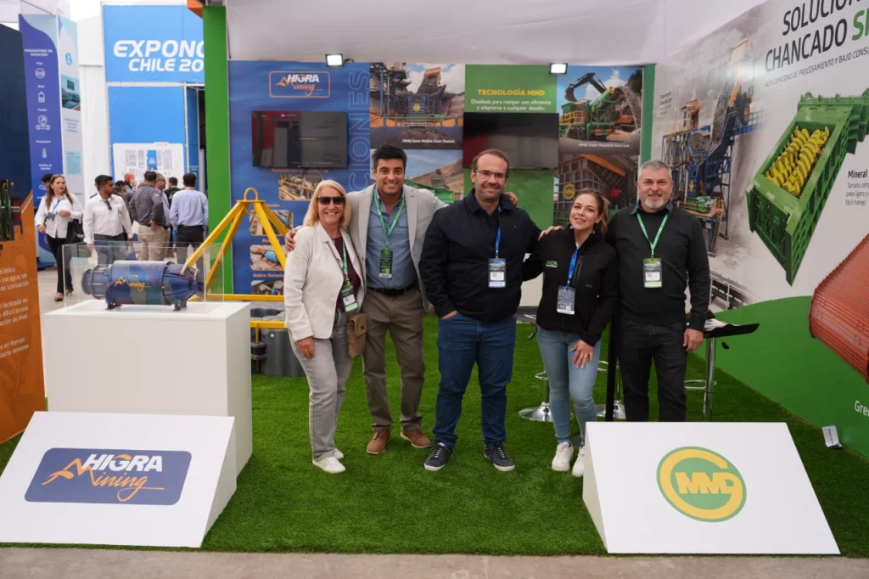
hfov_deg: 61.9
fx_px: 724
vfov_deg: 43.6
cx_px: 434
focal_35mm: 30
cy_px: 290
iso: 125
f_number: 4
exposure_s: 1/160
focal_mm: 30
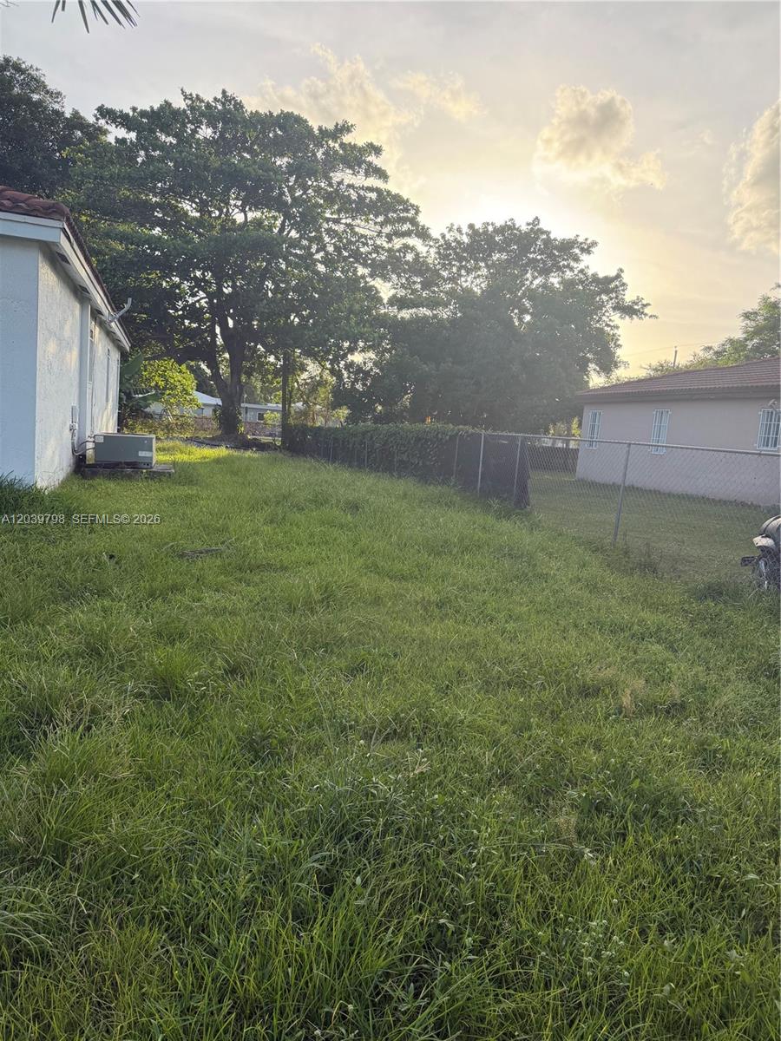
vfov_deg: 71.6
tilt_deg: -8.3
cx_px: 390
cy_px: 520
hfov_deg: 56.8
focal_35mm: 24
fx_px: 722
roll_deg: -4.4
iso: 100
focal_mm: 6.76
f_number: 1.78
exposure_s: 1/1361
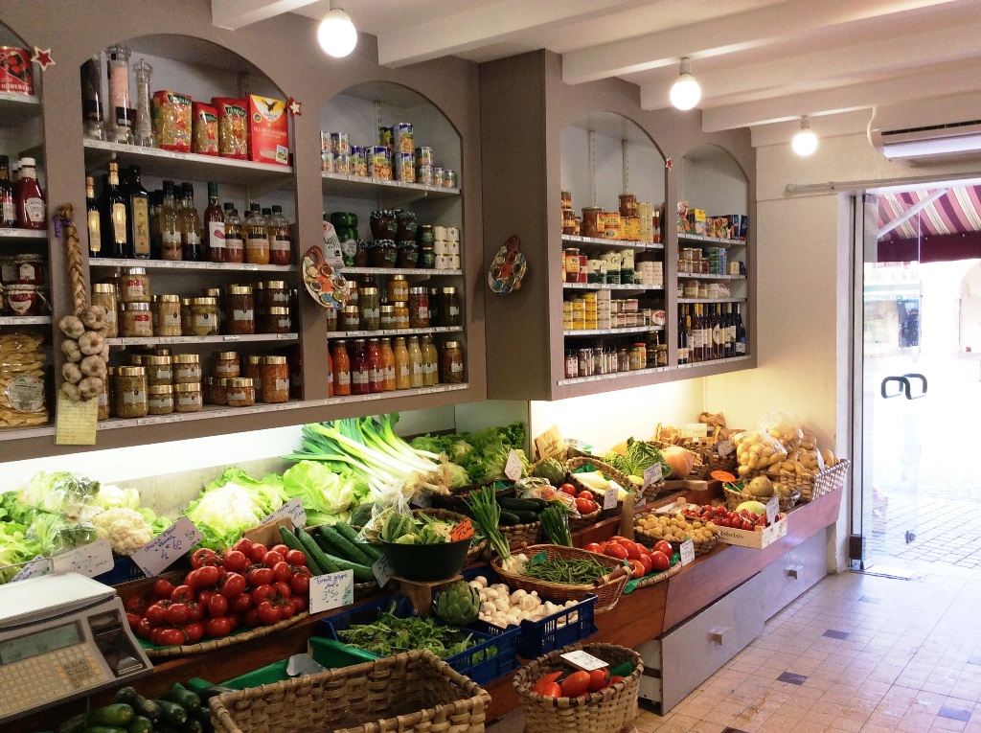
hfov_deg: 56.9
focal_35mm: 32
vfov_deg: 44.1
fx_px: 906
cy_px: 366
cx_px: 490
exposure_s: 1/50
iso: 32
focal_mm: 3.3
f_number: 2.4
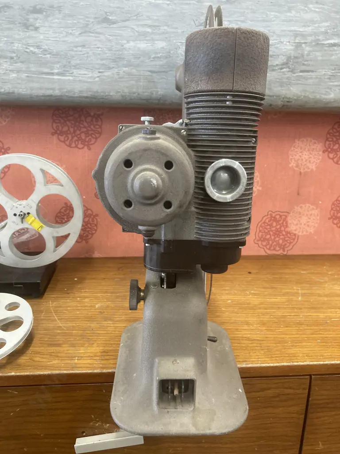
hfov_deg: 49.7
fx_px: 367
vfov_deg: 63.4
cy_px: 227
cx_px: 170
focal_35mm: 28
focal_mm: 3.99
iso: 160
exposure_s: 1/50
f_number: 1.8
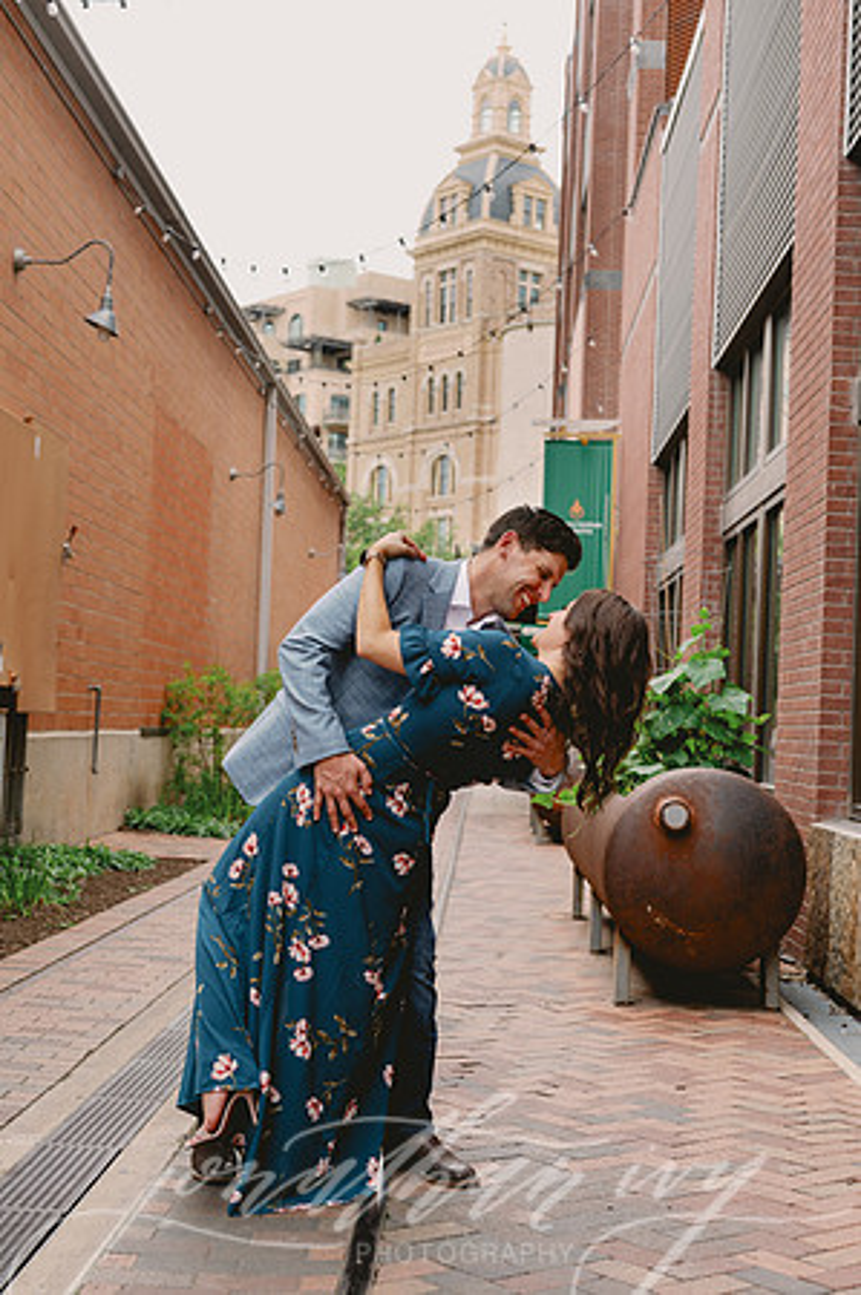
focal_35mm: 50
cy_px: 648
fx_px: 1798
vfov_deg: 39.6
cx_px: 430
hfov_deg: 26.9
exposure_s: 1/125
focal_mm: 50
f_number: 5
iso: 160
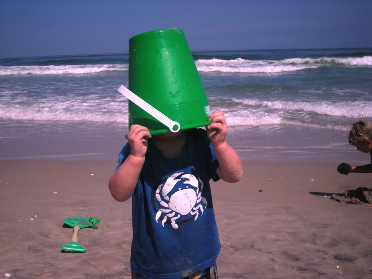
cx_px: 186
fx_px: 527
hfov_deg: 38.9
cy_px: 140
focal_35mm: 49
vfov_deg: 29.7
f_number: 6.4
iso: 50
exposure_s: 1/1024
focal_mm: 7.9
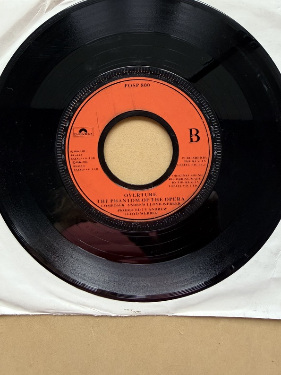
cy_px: 150
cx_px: 129
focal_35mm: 31
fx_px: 335
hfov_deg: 45.4
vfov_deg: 57.9
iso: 160
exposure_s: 1/99
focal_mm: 2.22
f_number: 2.2
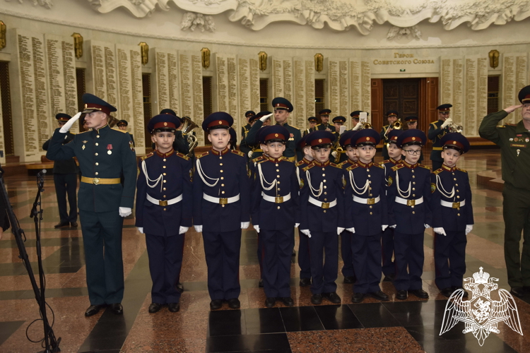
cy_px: 176
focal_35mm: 36
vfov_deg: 36.9
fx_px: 530
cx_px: 265
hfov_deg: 53.1
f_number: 2.8
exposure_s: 1/160
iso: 1000
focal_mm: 24
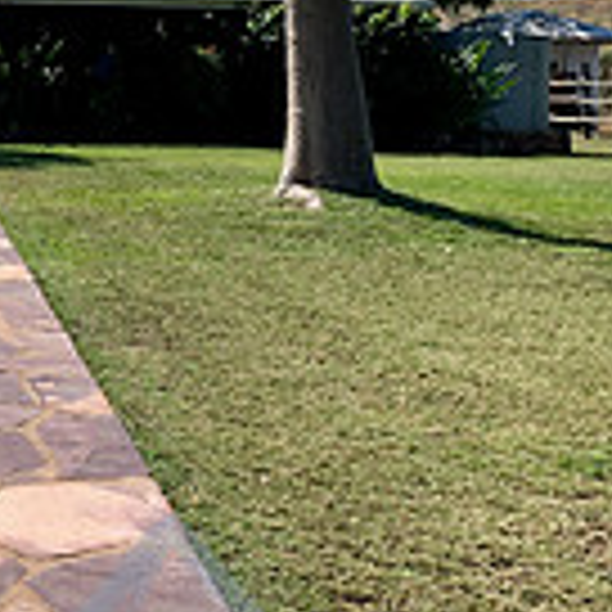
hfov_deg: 21.4
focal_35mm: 76
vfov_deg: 22.4
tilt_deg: +1.4
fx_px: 1520
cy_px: 94
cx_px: -88
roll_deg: -1.8
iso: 25
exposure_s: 1/2833
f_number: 1.8
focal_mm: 4.25
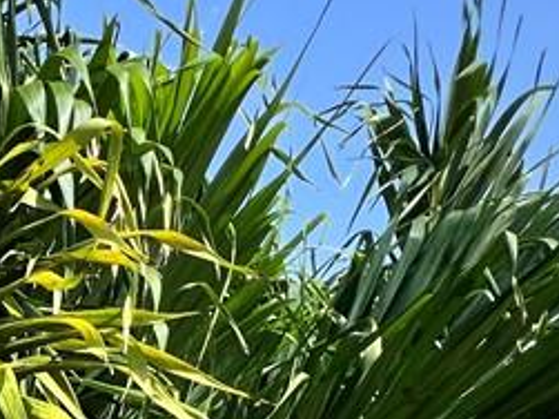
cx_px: -272
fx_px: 855
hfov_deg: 26.5
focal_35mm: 53
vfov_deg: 19.5
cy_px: 778
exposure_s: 1/903
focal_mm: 1.57
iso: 32
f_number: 1.8
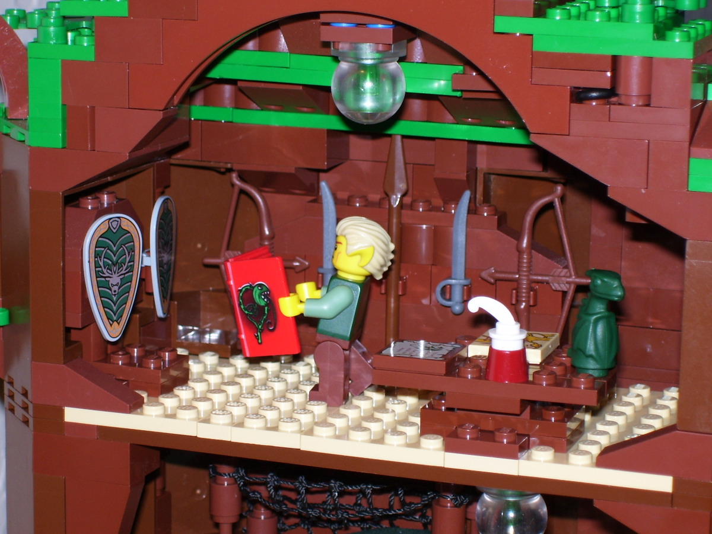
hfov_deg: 18.2
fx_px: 2221
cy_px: 267
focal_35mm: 108
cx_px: 356
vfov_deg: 13.7
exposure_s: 1/90
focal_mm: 18
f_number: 4.6
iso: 80
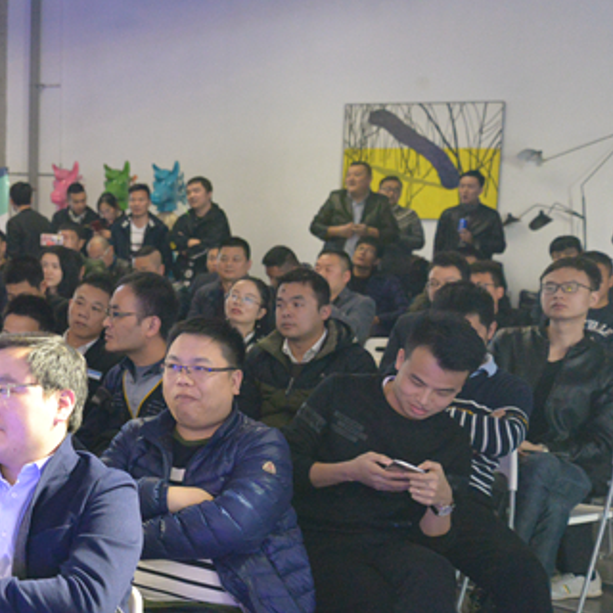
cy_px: 319
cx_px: -6
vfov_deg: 24.0
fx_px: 1443
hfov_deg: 23.0
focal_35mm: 72
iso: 6400
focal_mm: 40
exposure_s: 1/60
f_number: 4.5
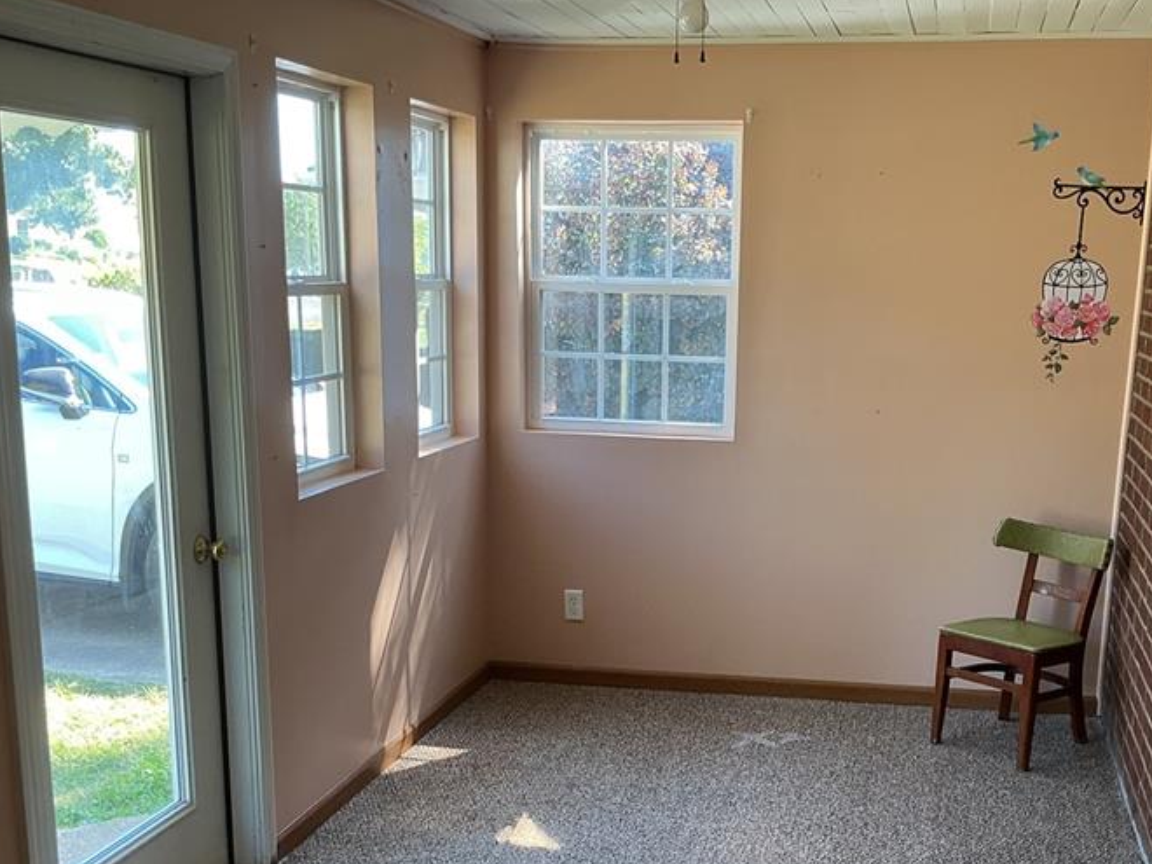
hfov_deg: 41.9
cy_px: 628
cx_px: 698
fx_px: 1498
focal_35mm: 45
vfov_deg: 31.7
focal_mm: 3
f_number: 1.8
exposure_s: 1/60
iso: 40
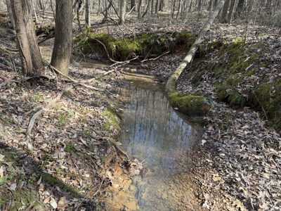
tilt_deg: -23.5
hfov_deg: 71.6
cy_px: 106
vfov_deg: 56.8
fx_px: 195
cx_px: 140
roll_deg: -3.0
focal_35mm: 24
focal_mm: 6.76
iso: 80
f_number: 1.78
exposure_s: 1/401
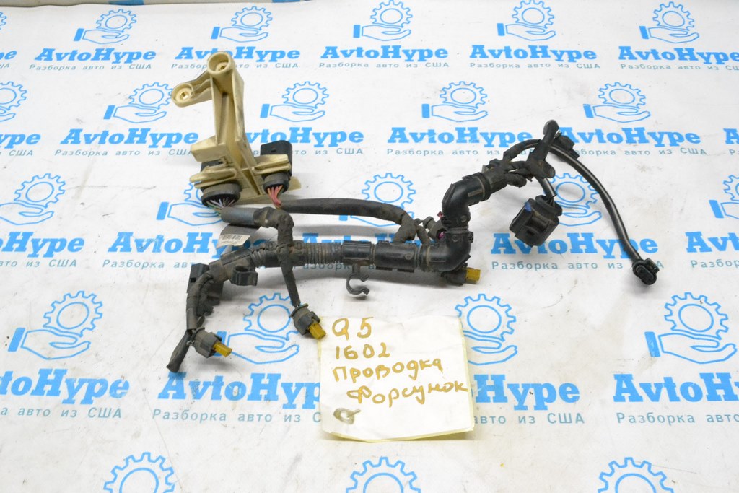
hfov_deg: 57.2
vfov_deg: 40.0
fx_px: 677
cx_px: 370
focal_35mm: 33
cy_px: 246
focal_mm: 22
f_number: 13
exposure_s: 1/100
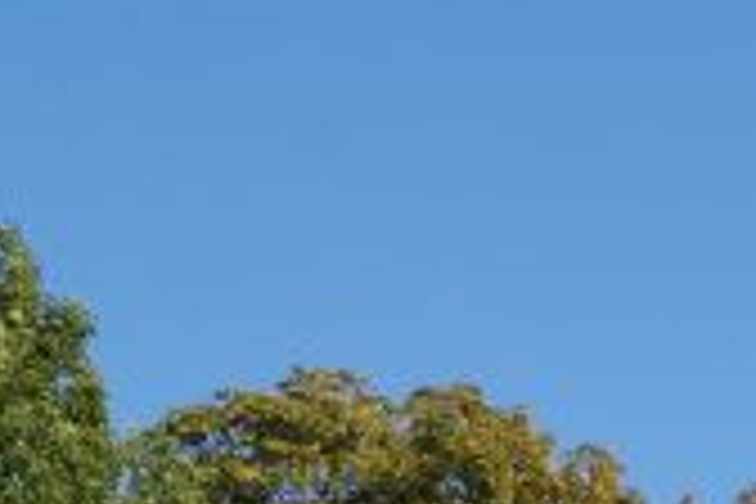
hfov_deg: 9.7
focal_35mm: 201
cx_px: 1364
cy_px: 1179
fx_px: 4221
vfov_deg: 6.5
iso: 100
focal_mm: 22
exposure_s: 1/125
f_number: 13
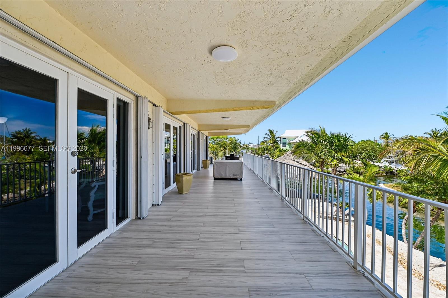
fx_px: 174
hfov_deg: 104.3
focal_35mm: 14
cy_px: 149
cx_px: 224
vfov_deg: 81.2
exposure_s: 1/320
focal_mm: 14
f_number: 6.3
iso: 100
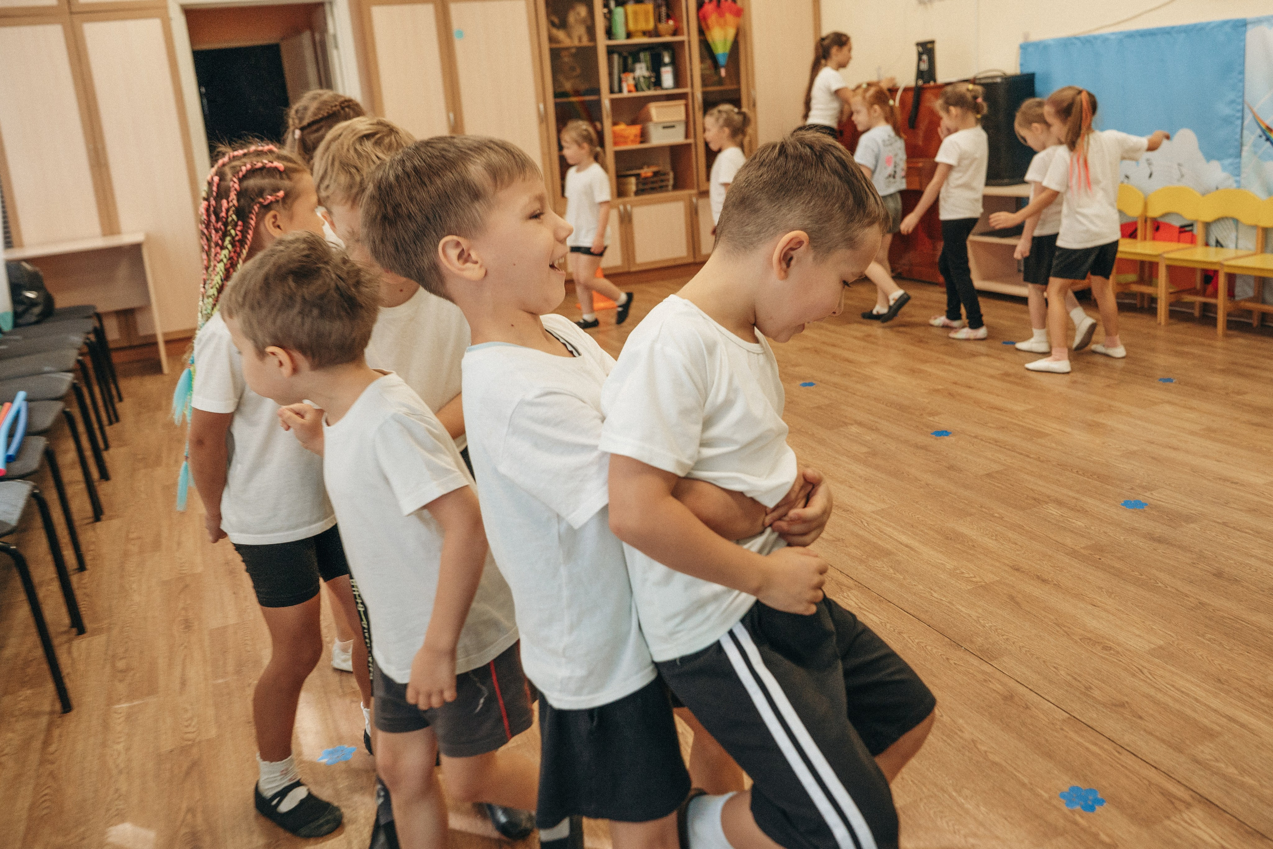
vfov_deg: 43.5
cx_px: 683
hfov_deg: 61.8
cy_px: 424
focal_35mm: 30
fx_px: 1063
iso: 1600
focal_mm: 28
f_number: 5
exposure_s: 1/250
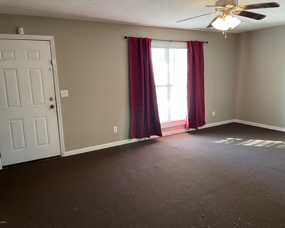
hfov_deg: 62.1
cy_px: 112
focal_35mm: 28
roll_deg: +1.3
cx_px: 154
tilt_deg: -10.6
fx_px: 236
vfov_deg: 51.5
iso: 200
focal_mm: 5.1
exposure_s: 1/60
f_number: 1.6
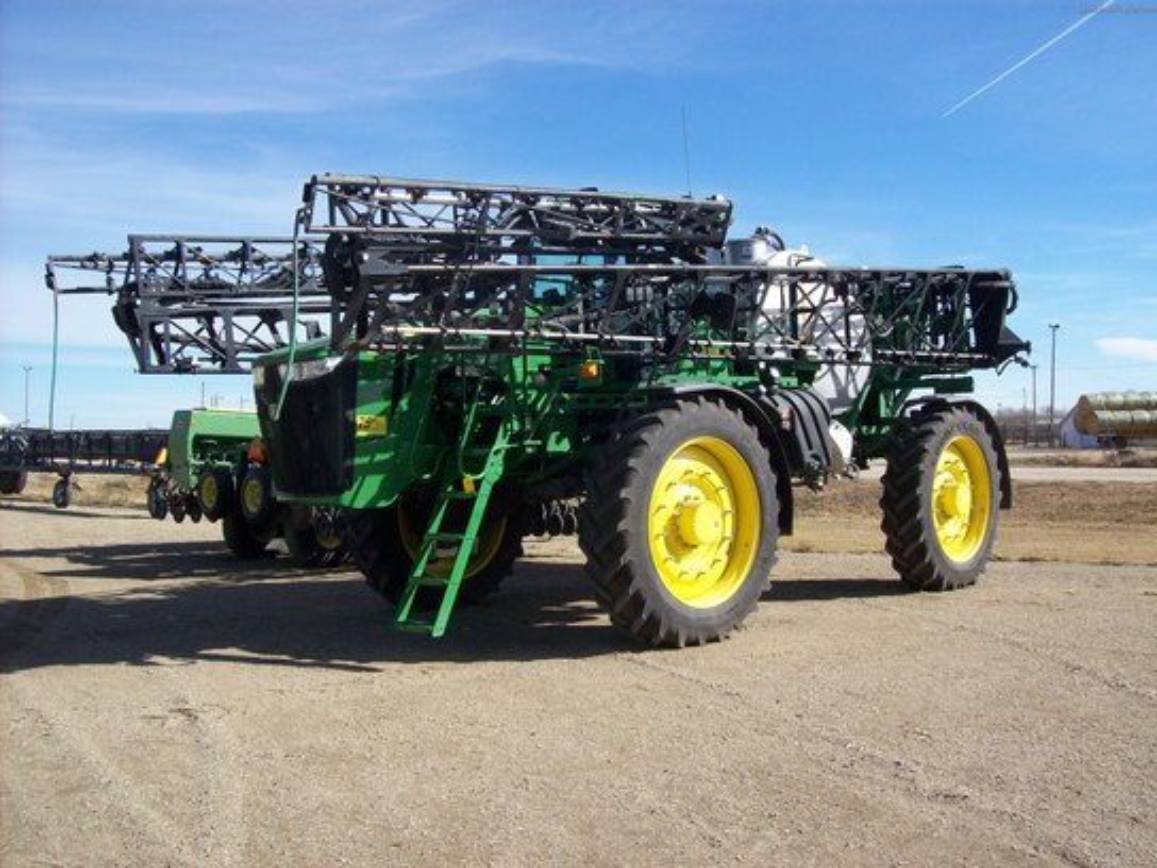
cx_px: 578
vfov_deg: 39.7
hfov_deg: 51.4
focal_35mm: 36
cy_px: 434
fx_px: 1203
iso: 80
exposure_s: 1/461
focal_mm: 6
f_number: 4.8
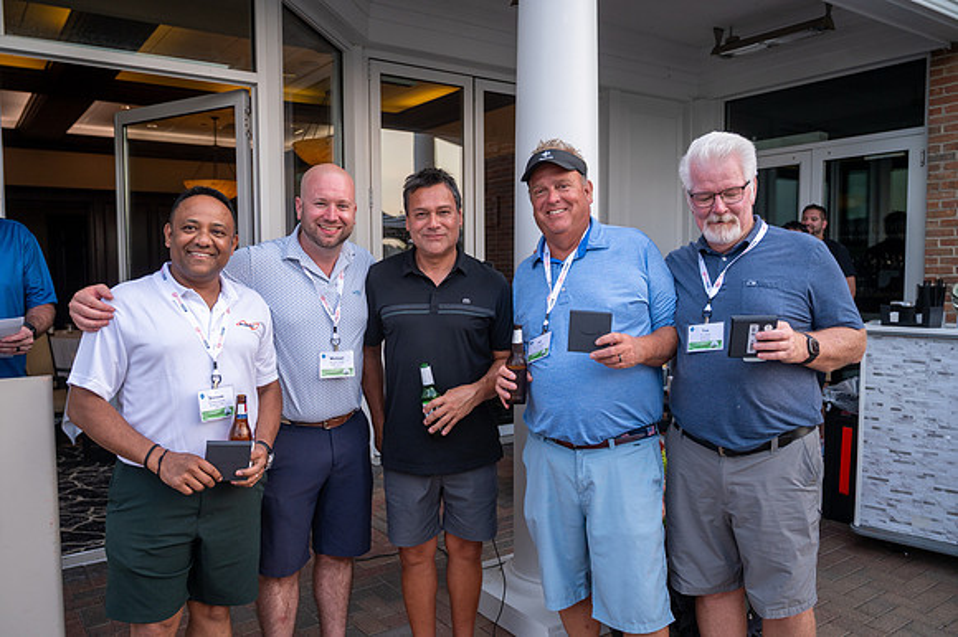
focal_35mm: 29
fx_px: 759
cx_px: 479
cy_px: 318
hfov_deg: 64.5
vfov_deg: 45.6
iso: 500
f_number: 4
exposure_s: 1/500
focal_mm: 28.5
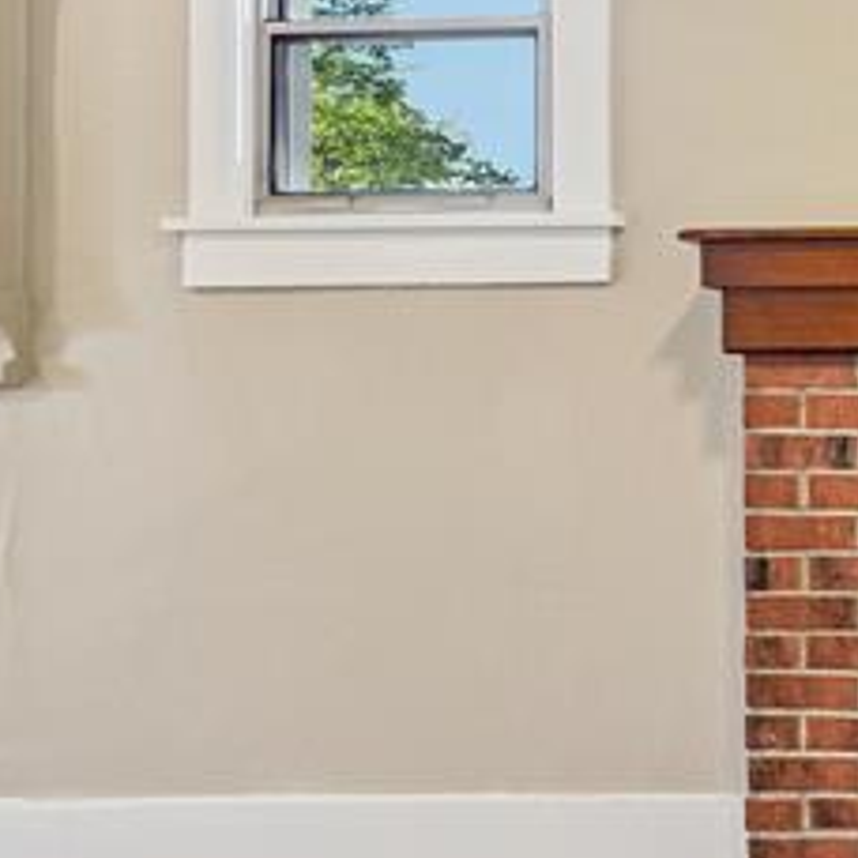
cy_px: 335
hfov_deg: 29.7
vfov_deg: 39.0
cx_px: 1167
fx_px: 1206
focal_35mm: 43
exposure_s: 1/8
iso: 400
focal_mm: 12
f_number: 8
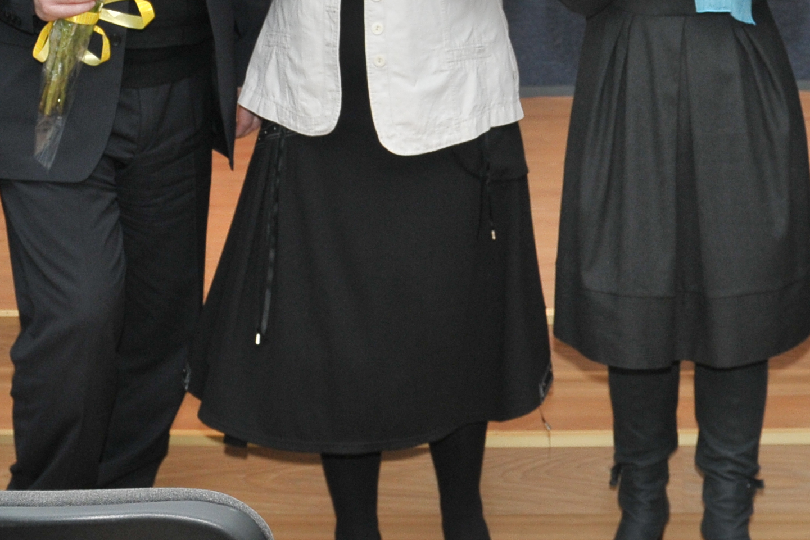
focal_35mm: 107
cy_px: -95
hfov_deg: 19.1
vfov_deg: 12.5
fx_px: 2408
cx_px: 460
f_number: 4.5
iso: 320
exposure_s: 1/125
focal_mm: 24
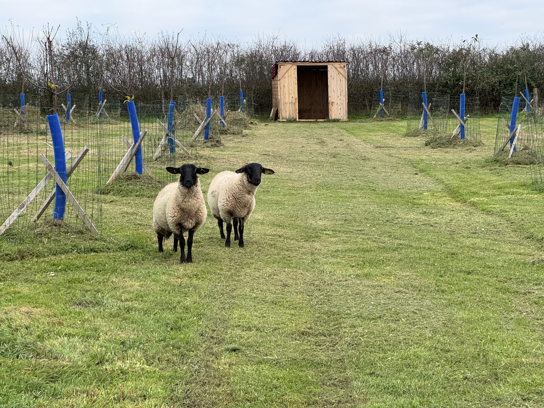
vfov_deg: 19.1
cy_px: 204
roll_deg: +1.1
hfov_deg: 25.3
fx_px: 1210
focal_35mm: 77
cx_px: 272
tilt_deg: -4.0
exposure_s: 1/99
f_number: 2.8
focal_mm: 9
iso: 160
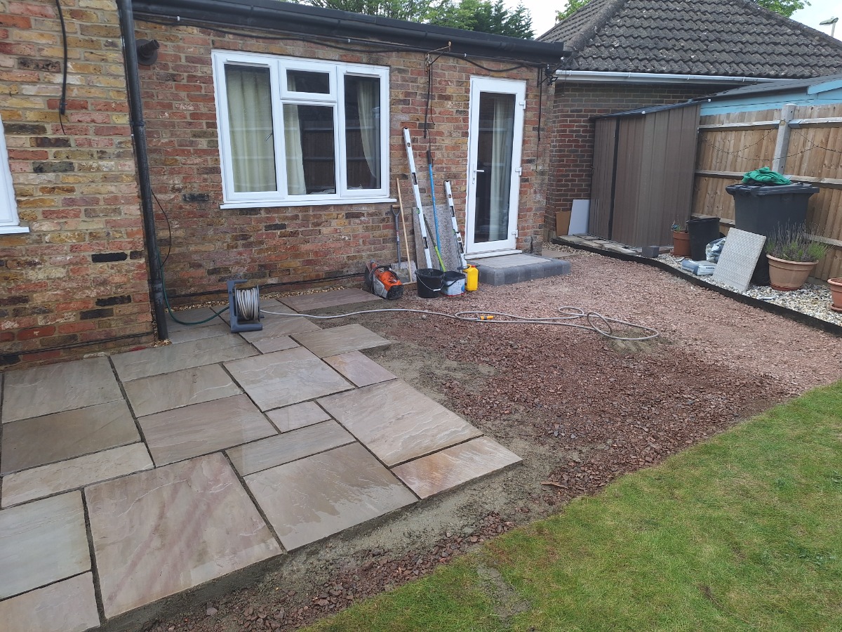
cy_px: 316
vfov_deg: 58.9
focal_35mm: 23
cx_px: 421
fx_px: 559
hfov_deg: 73.9
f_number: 1.8
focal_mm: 5.54
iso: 25
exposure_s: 1/385
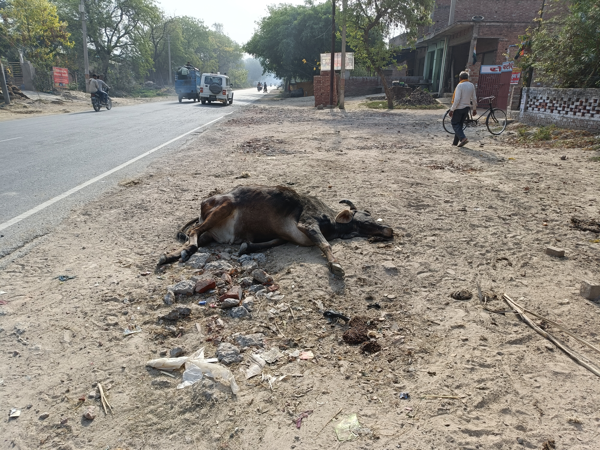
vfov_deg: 54.9
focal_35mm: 25
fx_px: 433
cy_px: 225
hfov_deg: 69.4
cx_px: 300
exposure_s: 1/339
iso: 100
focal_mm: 4.7
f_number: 1.7
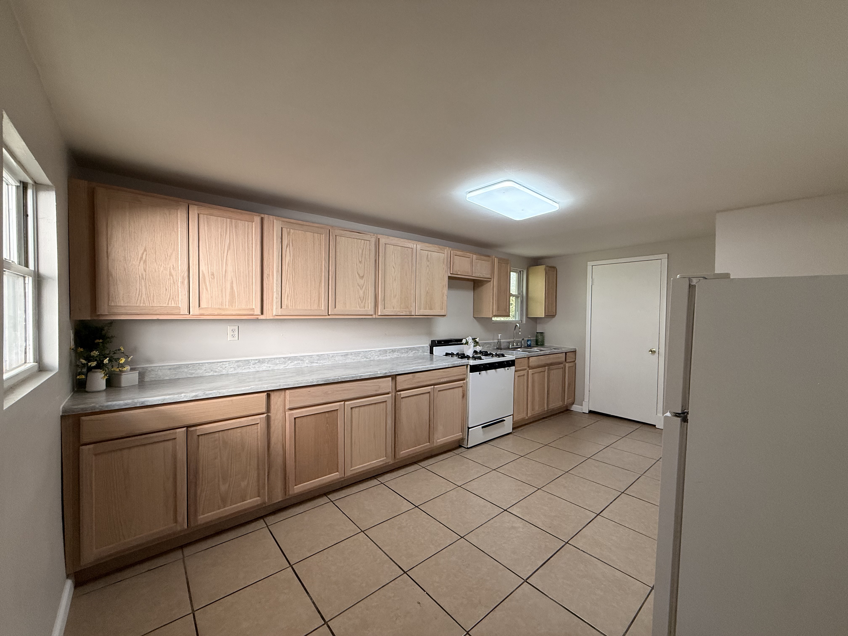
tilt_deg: -0.8
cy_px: 318
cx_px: 424
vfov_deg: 85.7
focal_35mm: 14
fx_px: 343
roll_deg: -0.7
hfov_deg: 102.1
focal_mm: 2.22
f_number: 2.2
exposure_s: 1/120
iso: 200
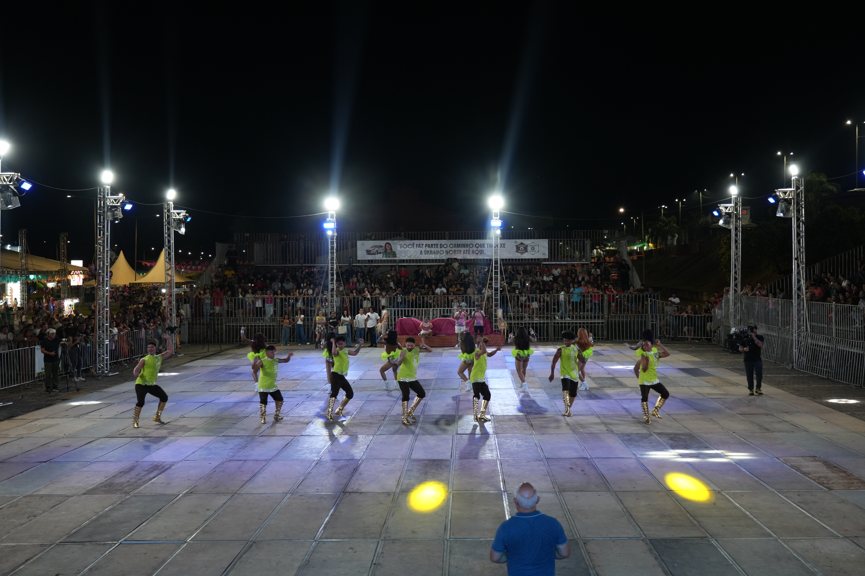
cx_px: 432
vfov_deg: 33.4
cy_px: 288
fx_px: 961
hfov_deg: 48.5
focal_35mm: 40
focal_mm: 40
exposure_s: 1/125
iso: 1250
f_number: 4
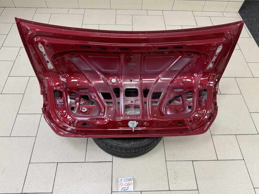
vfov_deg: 56.8
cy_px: 97
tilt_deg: -56.9
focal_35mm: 24
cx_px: 130
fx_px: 180
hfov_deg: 71.6
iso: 200
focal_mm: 6.76
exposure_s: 1/50
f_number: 1.78
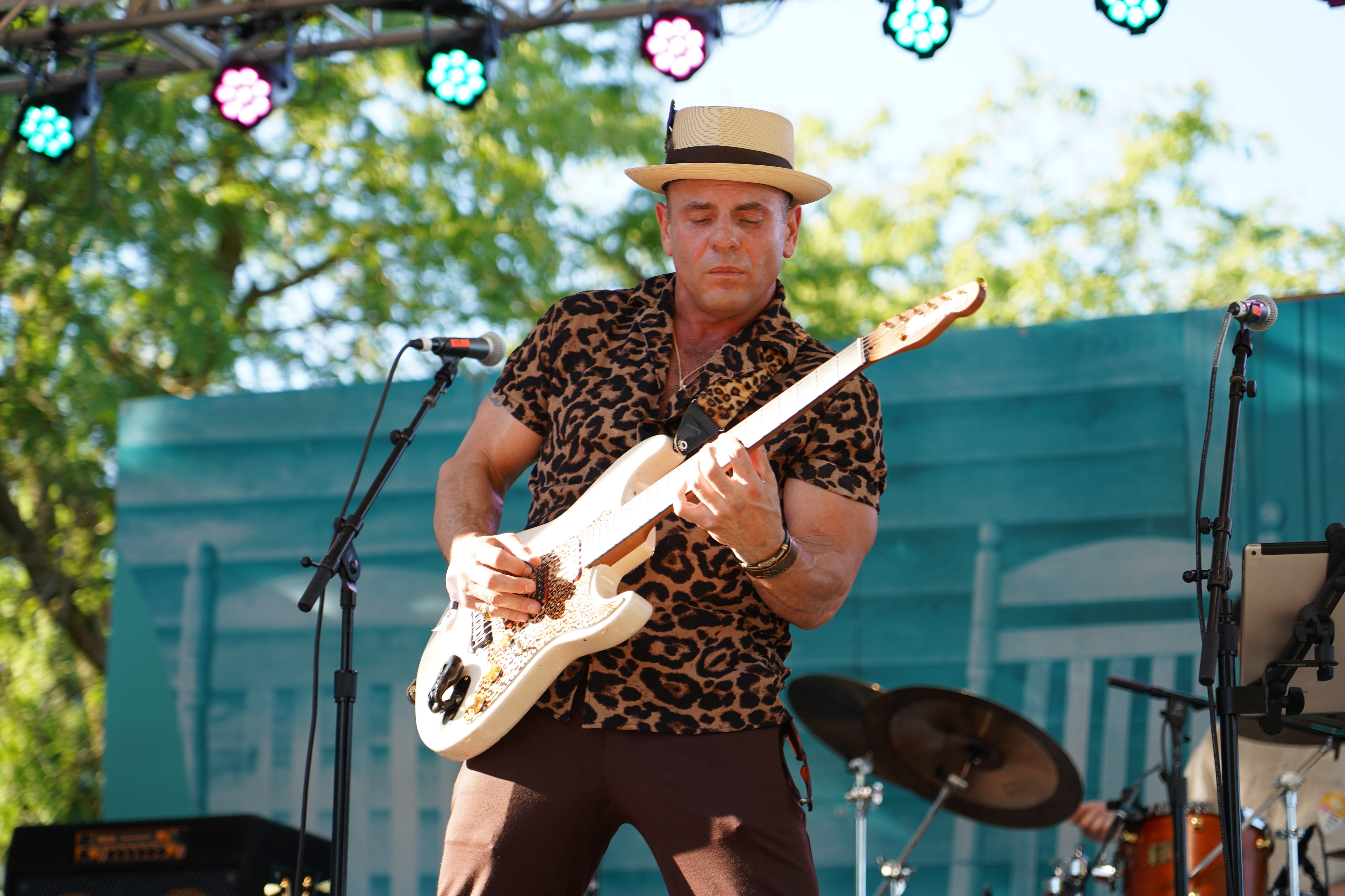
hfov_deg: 19.5
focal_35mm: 105
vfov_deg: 13.0
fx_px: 3923
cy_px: 448
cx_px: 672
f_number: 4
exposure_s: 1/160
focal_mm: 105
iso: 160
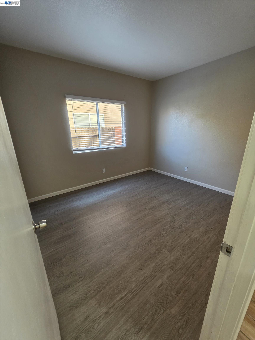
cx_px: 128
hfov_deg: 89.9
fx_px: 128
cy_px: 170
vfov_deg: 106.2
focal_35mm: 13
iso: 200
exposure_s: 1/120
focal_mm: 2.2
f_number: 1.9
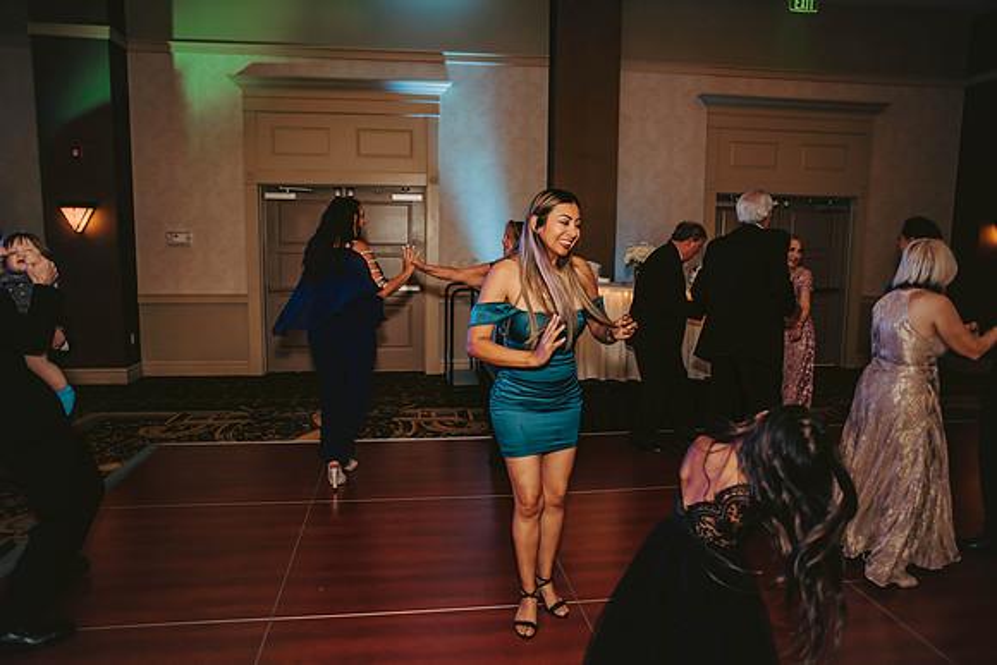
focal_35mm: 24
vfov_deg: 53.2
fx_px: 665
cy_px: 332
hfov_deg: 73.7
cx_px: 498
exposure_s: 1/100
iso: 800
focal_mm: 24
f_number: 2.8
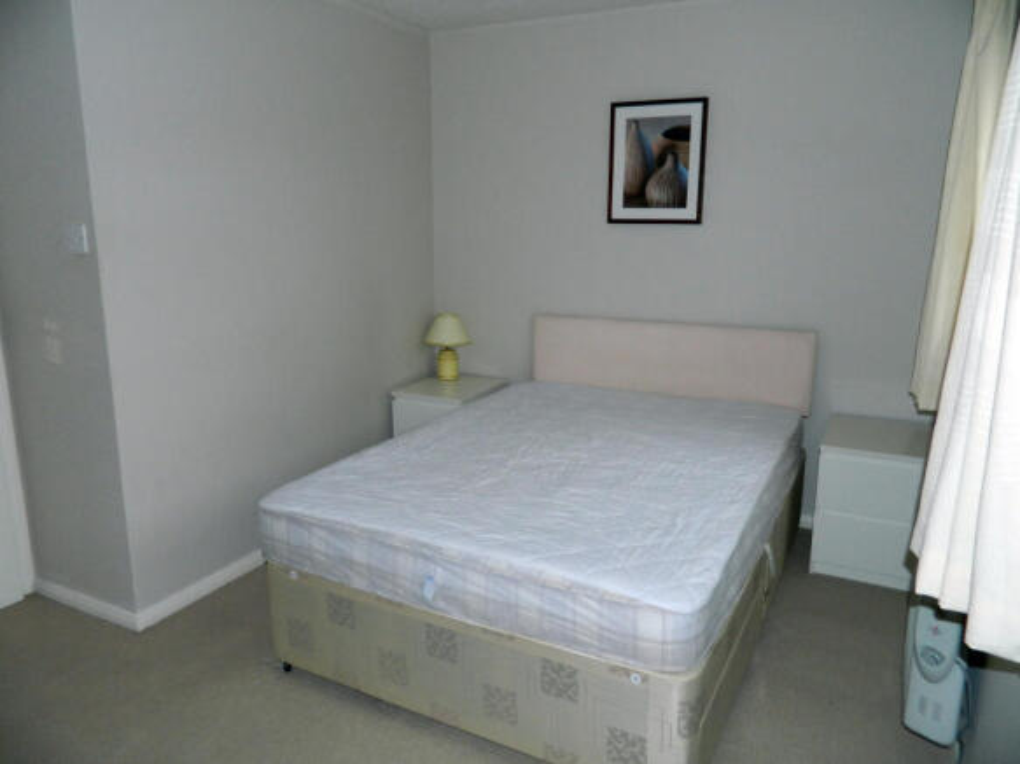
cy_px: 382
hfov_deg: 69.4
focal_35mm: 25
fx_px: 737
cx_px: 510
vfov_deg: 54.9
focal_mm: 4.5
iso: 200
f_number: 3.1
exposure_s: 1/30
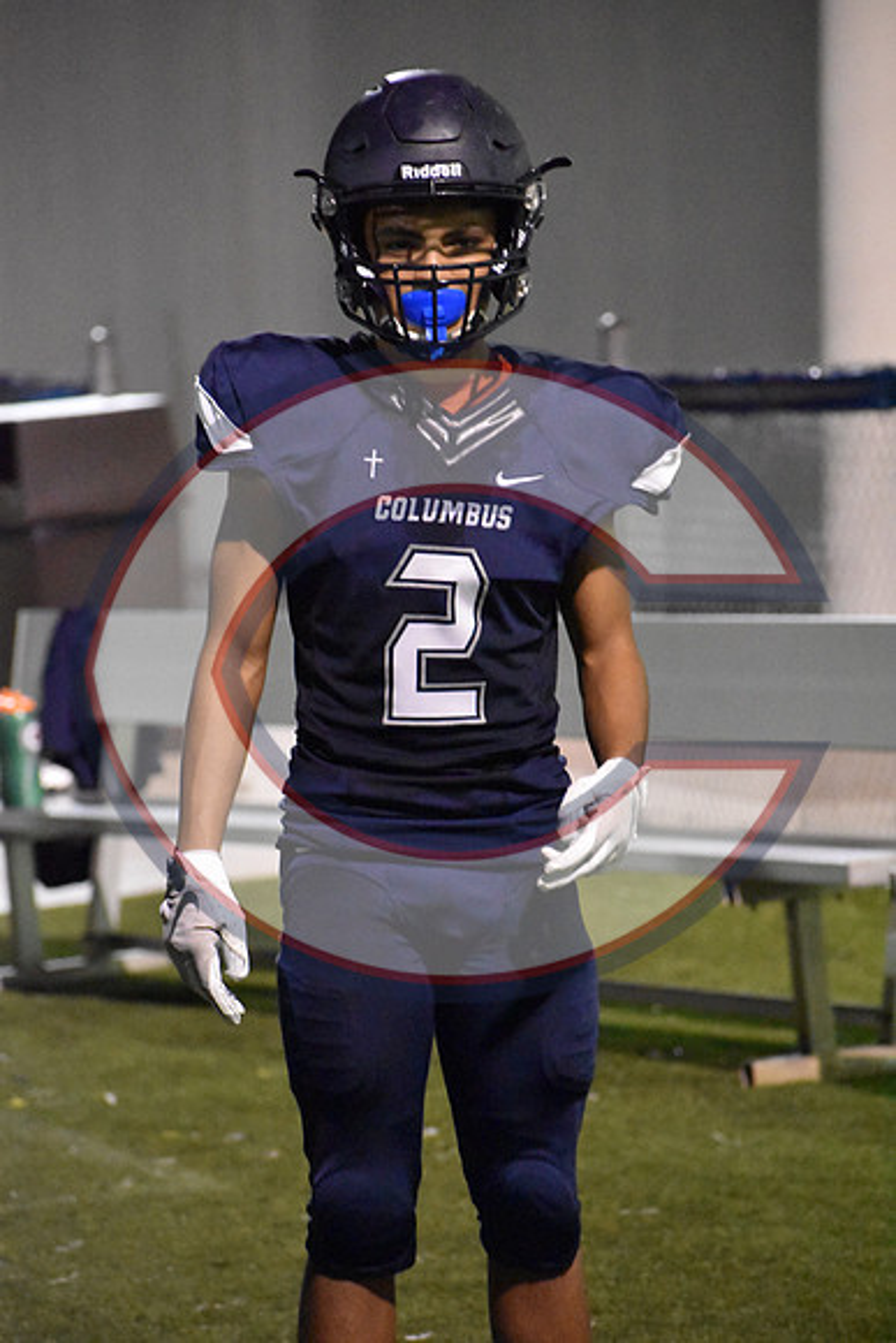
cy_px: 672
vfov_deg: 10.2
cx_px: 448
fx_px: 7555
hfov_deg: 6.8
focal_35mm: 202
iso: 12800
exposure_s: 1/160
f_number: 4.8
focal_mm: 135
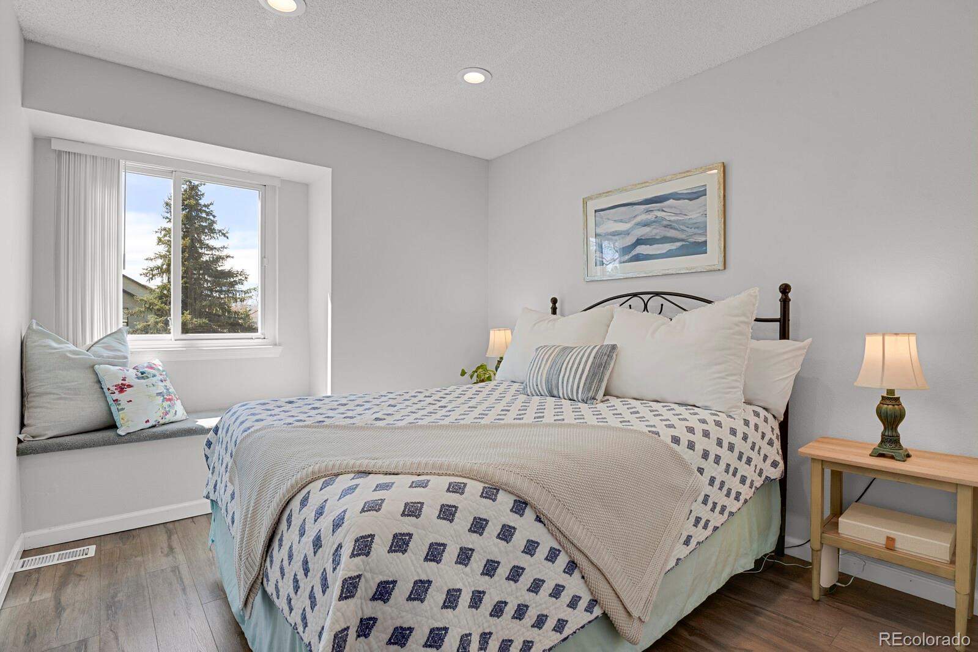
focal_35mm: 17
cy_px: 326
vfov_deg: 70.4
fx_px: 462
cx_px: 489
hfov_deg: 93.3
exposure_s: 1/2
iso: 250
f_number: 8
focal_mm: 17
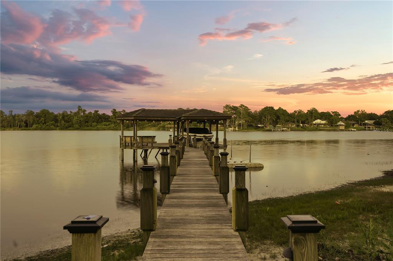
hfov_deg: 54.4
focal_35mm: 35
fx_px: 382
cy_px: 130
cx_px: 196
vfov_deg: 37.8
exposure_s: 1.6
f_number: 8
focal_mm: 35
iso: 125
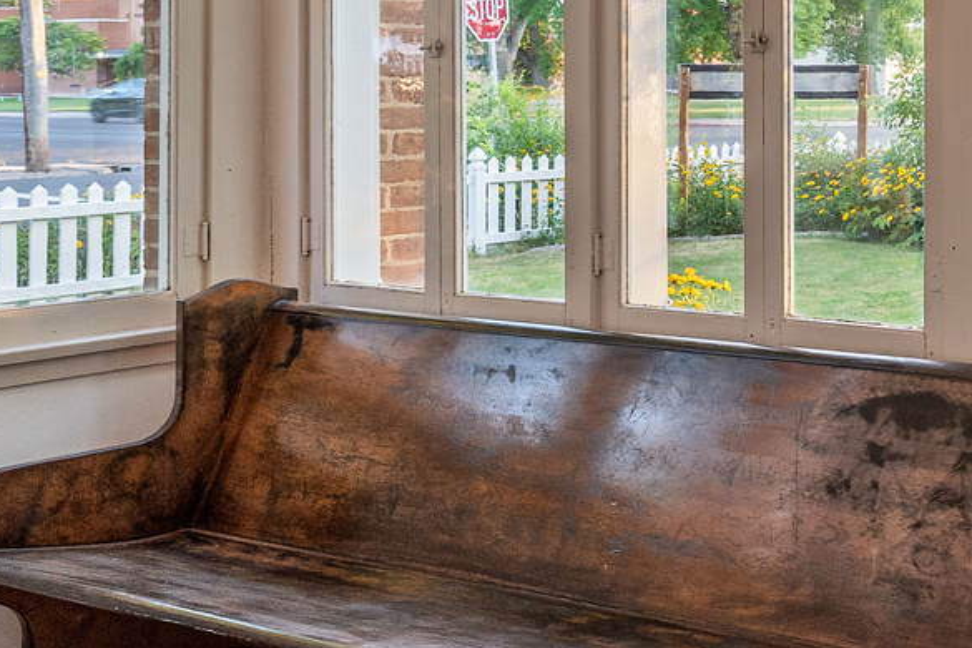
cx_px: 1399
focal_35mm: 49
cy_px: 122
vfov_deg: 27.0
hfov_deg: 28.7
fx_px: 1323
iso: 320
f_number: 8
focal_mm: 14
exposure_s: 1/30
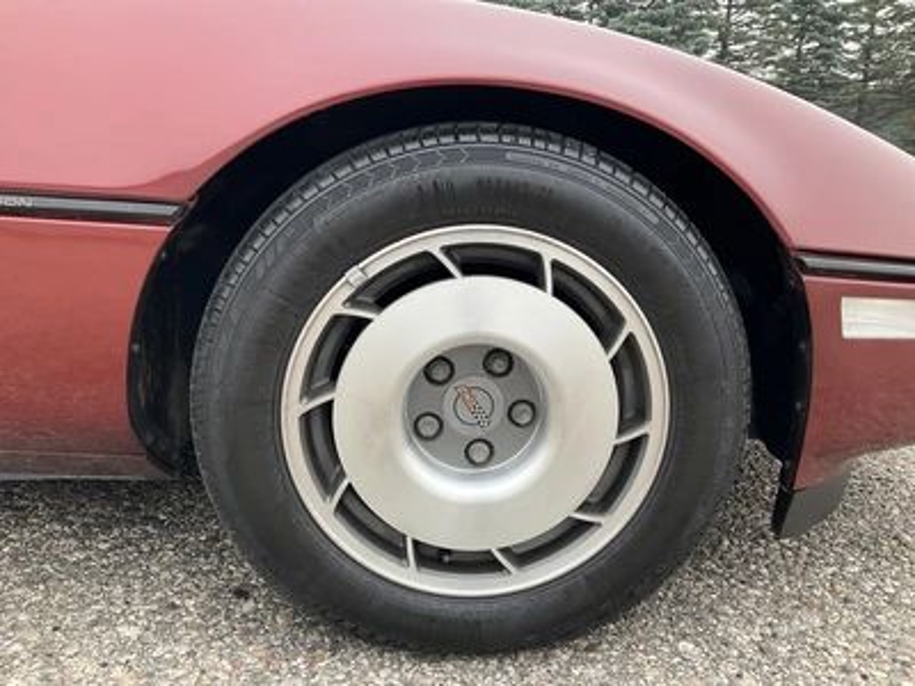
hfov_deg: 61.7
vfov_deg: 48.2
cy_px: 343
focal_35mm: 29
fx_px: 767
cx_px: 458
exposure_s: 1/127
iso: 20
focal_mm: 3
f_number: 1.8
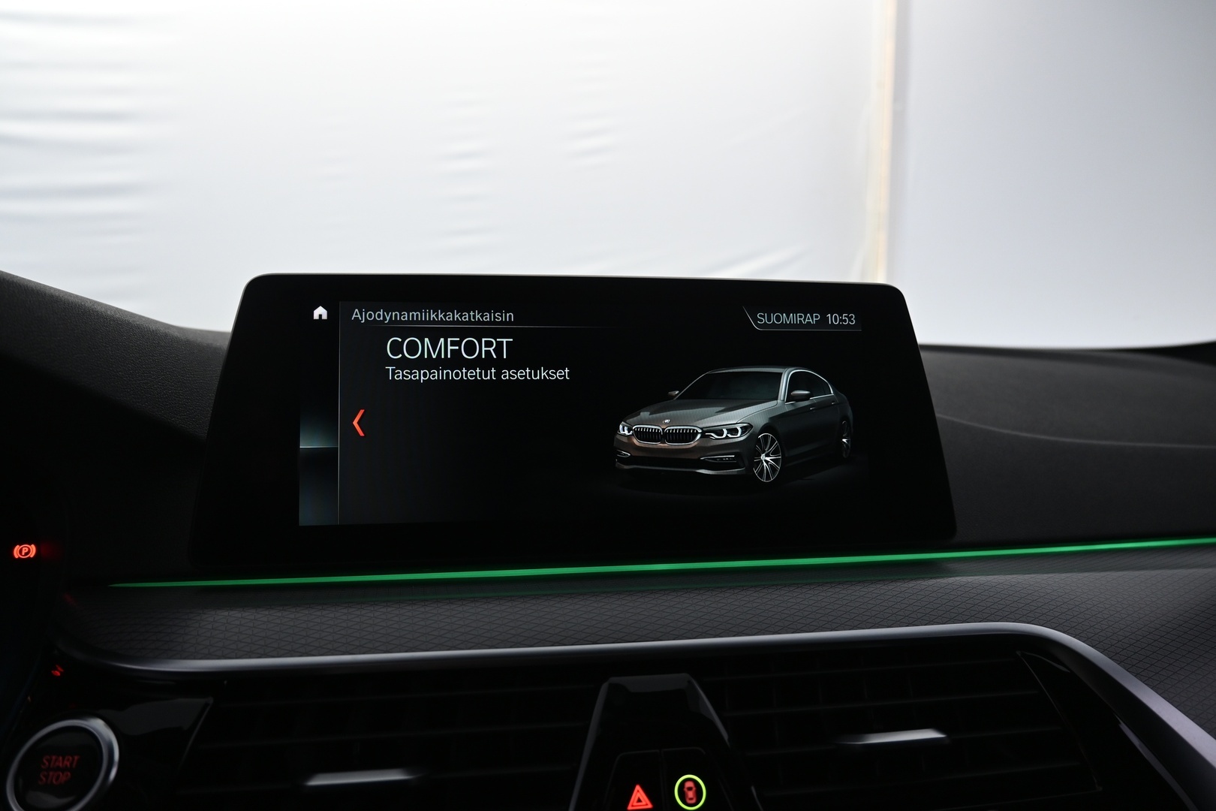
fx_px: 811
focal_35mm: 24
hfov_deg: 73.7
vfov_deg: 53.1
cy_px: 406
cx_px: 608
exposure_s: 1/50
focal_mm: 16
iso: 500
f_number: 3.5
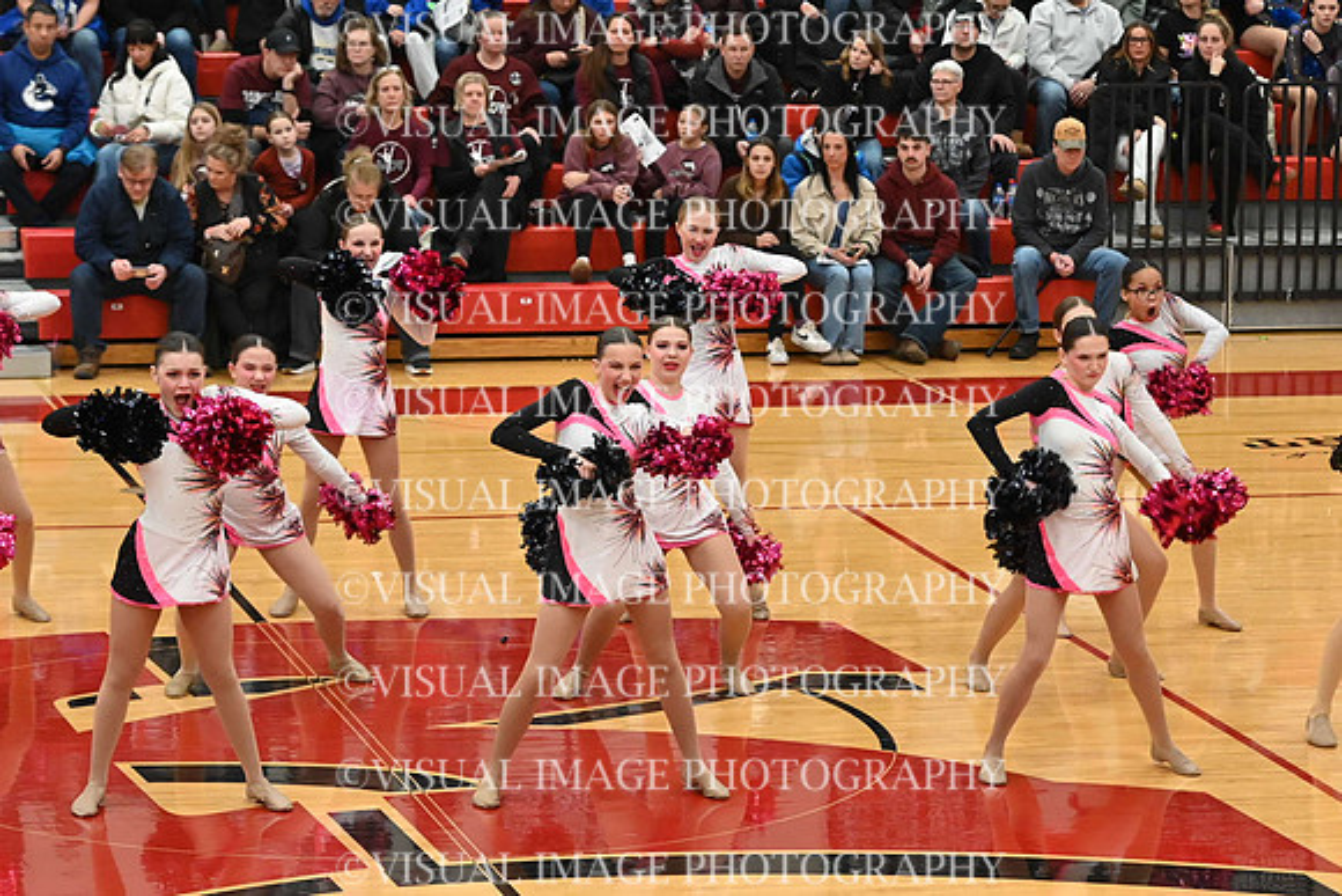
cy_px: 448
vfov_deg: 9.9
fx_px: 5145
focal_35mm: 138
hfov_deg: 14.9
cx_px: 671
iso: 8000
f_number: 4
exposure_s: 1/320
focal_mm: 92
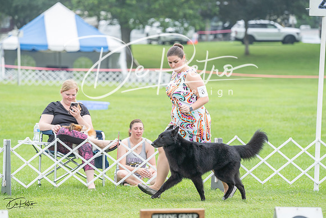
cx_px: 163
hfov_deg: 11.0
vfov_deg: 7.3
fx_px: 1694
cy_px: 109
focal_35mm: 187
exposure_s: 1/400
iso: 400
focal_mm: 187
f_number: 4.5
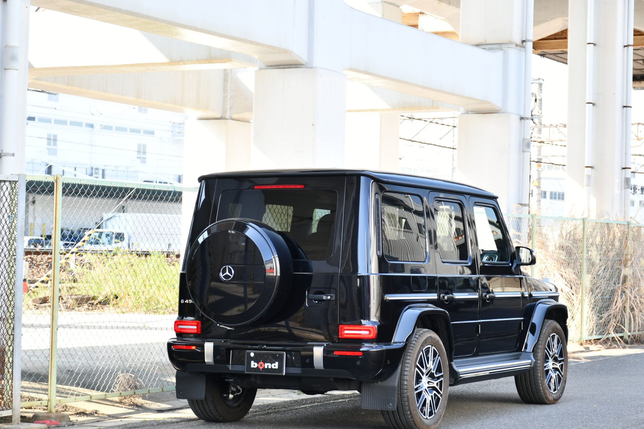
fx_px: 1503
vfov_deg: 16.3
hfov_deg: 24.2
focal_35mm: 84
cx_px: 341
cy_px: 216
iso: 360
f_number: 4.8
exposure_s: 1/80
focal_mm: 50
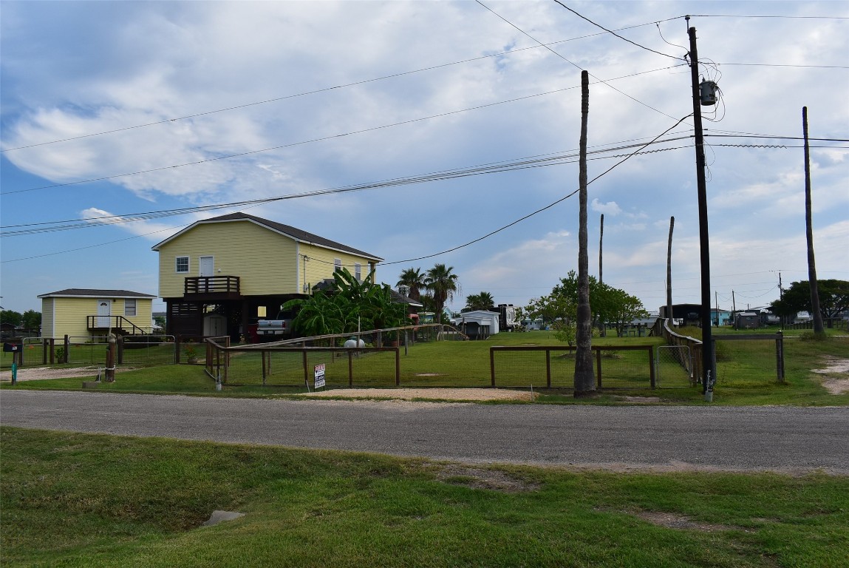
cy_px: 284
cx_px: 424
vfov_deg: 48.0
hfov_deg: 67.3
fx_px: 637
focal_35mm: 27
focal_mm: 18
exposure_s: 1/500
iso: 360
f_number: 11
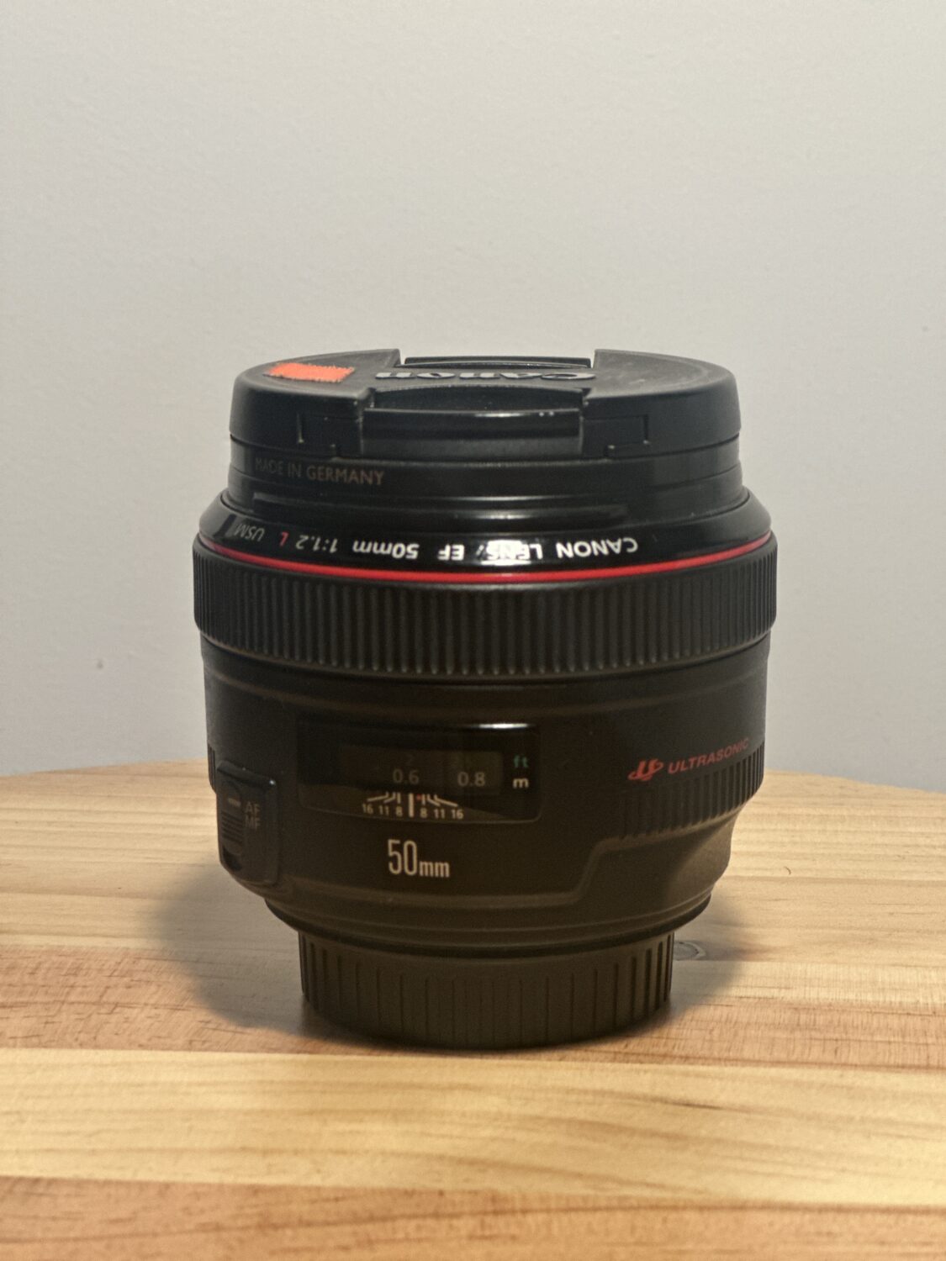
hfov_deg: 19.1
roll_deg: -0.1
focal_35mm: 77
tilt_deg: -10.2
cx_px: 473
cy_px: 630
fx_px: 2806
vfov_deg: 25.3
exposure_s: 1/33
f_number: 2.8
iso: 250
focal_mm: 9
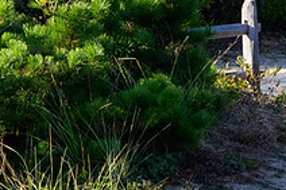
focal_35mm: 268
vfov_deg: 5.1
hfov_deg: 7.3
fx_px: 2127
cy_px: 47
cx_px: 619
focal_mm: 51
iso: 500
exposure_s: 1/250
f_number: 14
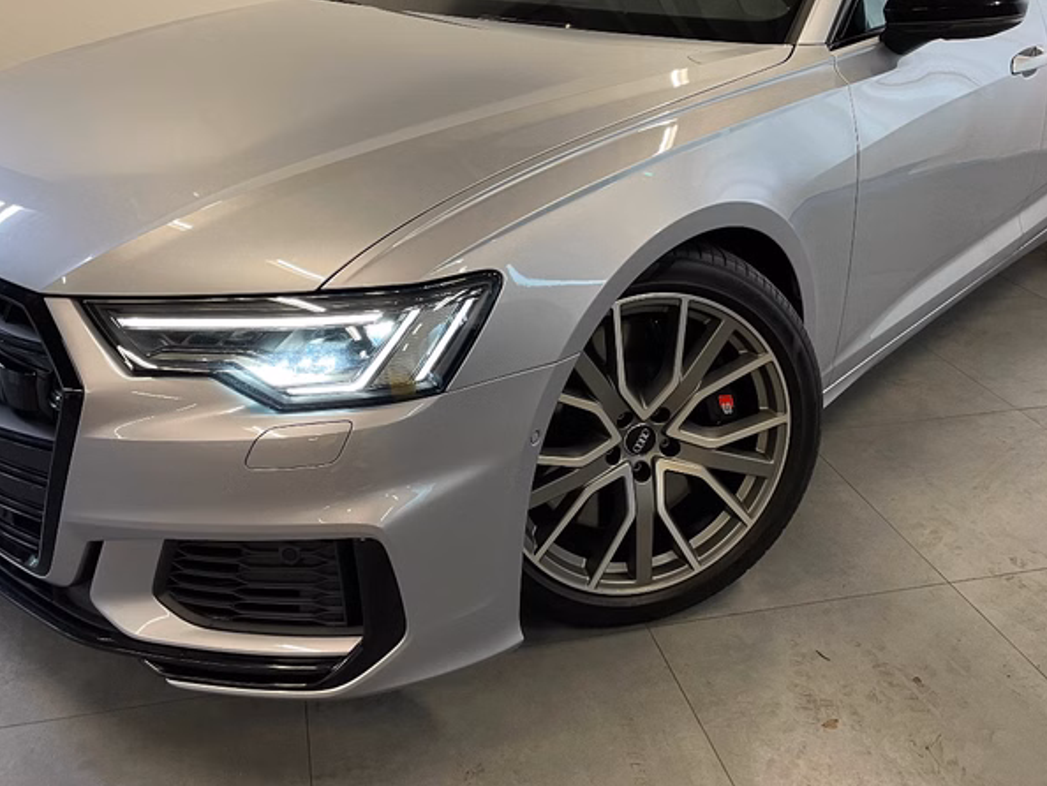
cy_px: 261
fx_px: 1059
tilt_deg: -19.9
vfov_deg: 40.2
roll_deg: -0.1
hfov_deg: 52.6
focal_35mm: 35
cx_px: 504
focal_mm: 4.2
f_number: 1.6
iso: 100
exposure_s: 1/50
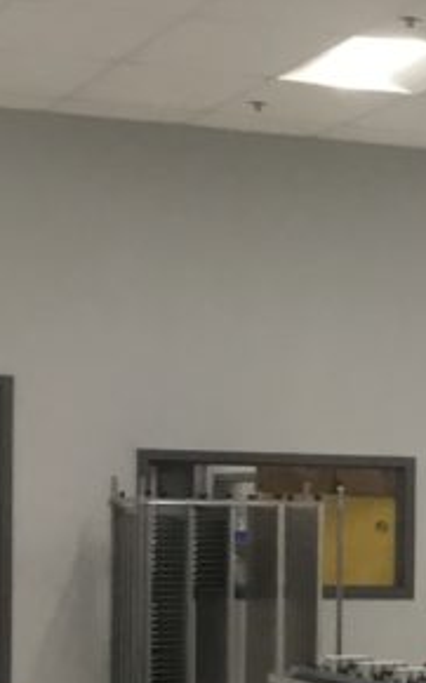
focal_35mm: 145
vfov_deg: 14.3
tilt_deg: -1.7
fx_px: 2696
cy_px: 598
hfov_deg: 8.2
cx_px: 1090
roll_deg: -1.0
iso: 50
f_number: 2.4
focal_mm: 3.3
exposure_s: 1/30
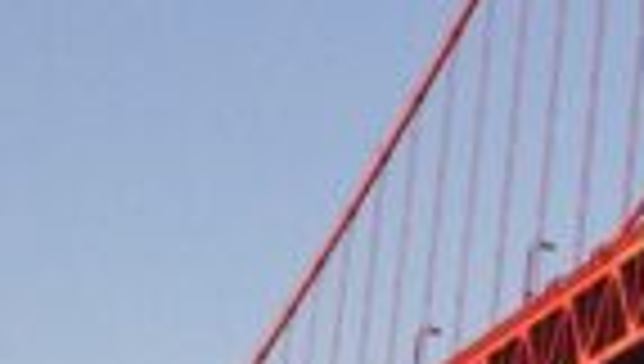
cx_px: 1765
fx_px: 4396
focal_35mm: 257
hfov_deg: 7.6
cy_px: 108
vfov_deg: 4.8
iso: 50
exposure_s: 1/497
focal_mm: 4.12
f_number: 2.4
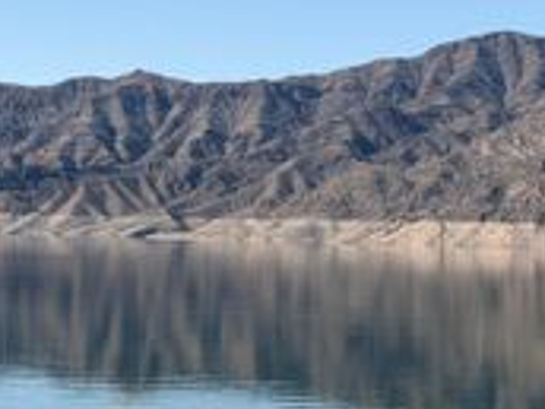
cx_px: 296
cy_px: 243
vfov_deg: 12.3
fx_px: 1889
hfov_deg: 16.4
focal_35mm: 120
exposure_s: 1/3704
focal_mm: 6.76
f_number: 1.78
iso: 64
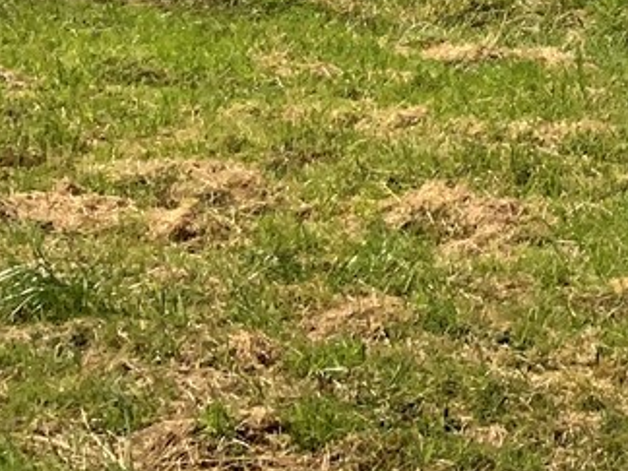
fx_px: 2594
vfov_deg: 9.5
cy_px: -537
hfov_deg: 12.7
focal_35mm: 143
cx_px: 1099
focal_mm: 3
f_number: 1.8
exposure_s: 1/2427
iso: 16
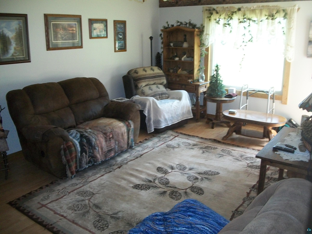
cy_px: 117
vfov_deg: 44.2
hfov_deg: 56.8
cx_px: 156
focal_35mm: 32
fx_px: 288
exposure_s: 1/60
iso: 240
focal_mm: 5.7
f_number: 2.9
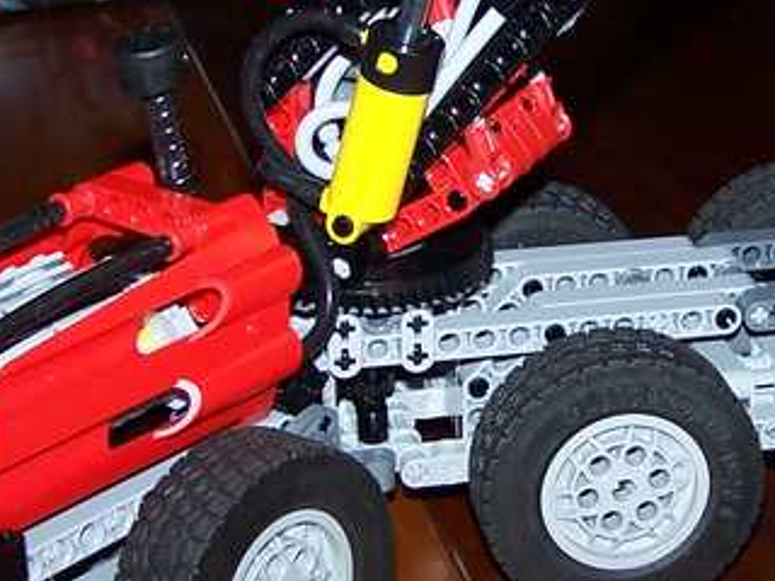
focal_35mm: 100
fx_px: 2239
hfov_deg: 19.5
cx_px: 596
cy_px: 203
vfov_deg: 14.8
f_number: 2.8
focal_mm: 6.7
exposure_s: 1/60
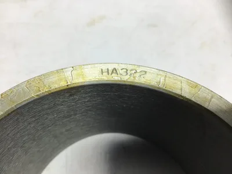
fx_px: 208
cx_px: 116
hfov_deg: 58.4
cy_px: 87
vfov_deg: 45.4
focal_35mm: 31
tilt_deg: -67.2
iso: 32
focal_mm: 3.3
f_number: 2.4
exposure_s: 1/120
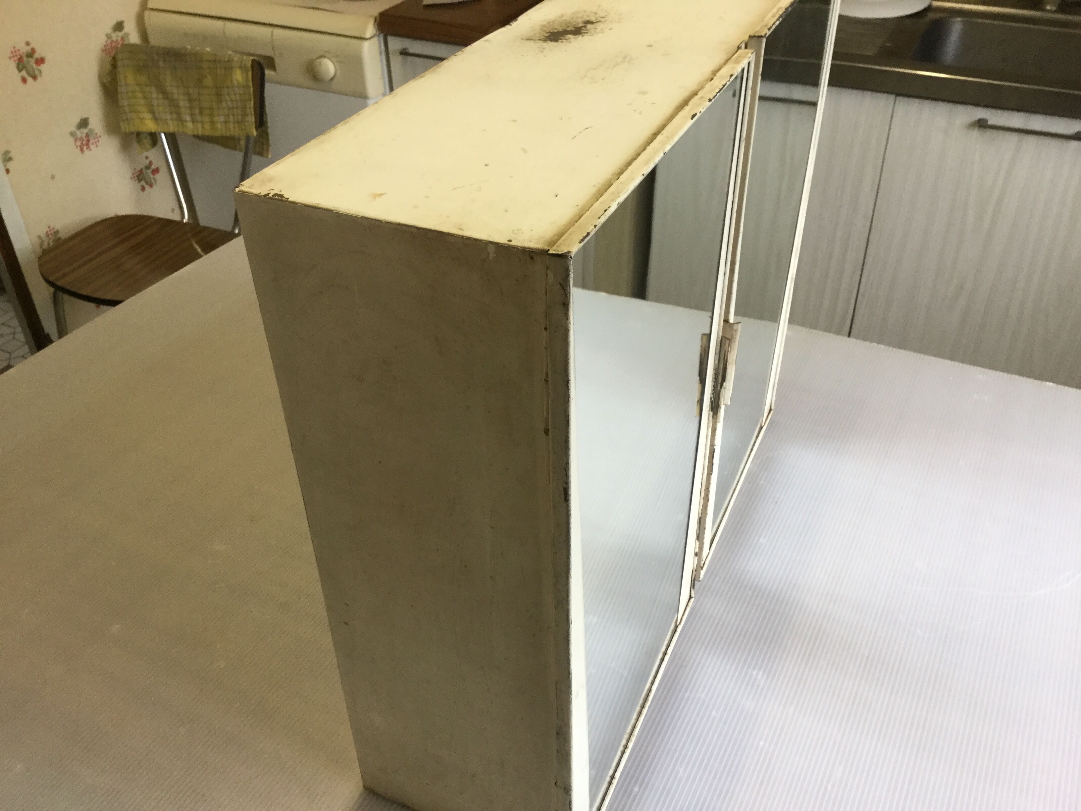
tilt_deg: -36.3
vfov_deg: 45.4
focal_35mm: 31
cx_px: 540
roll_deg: +0.0
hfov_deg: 58.4
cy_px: 406
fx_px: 968
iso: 100
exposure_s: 1/33
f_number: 2.4
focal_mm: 3.3
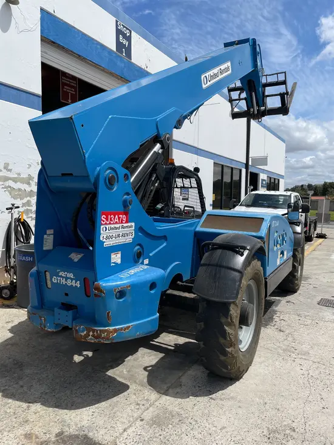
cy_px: 222
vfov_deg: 67.3
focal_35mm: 26
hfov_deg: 53.1
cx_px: 167
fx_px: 334
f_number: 1.6
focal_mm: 4.2
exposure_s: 1/6897
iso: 50
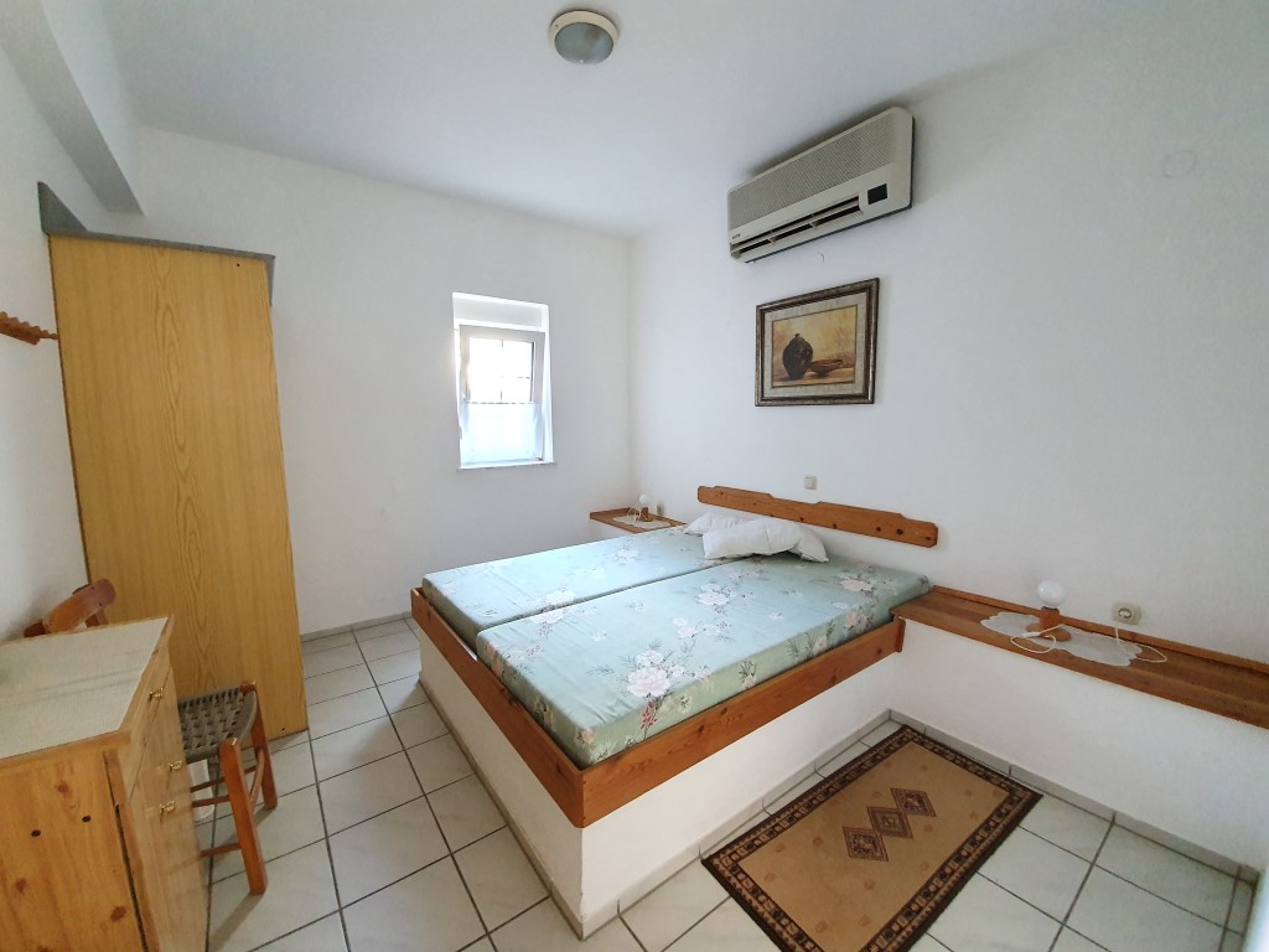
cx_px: 634
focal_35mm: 13
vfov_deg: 89.9
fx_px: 477
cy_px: 476
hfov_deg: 106.2
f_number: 2.2
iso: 640
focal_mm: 1.8
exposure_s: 1/14
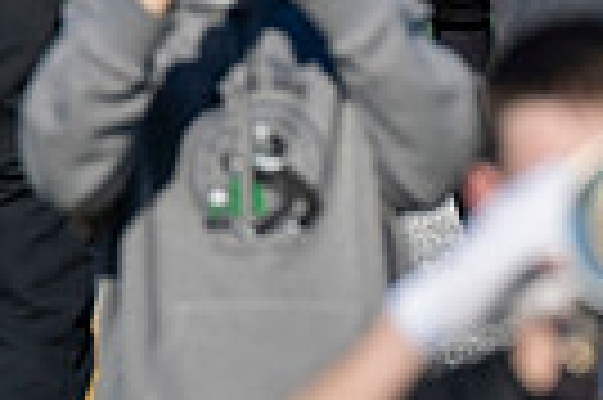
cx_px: 1040
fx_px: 14504
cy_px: -398
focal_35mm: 867
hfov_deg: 2.4
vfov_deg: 1.6
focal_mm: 200
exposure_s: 1/2000
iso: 160
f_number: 4
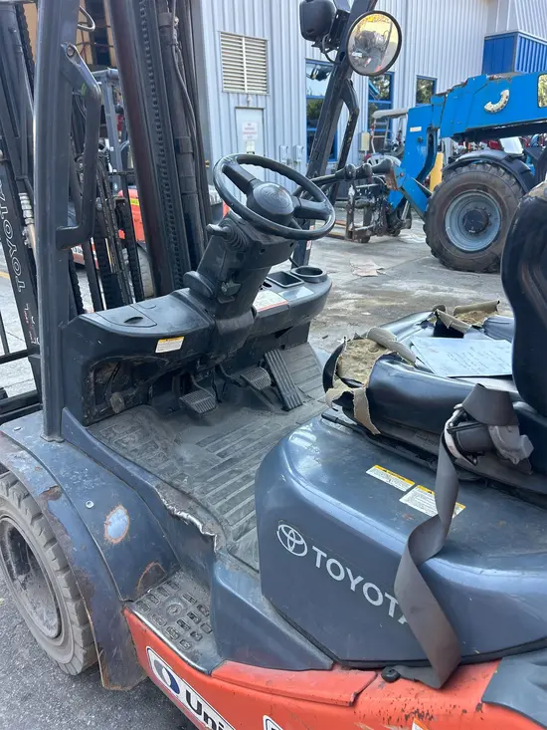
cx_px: 274
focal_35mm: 26
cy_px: 365
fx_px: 548
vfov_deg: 67.3
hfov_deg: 53.1
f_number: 1.5
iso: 40
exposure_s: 1/196
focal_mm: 5.7
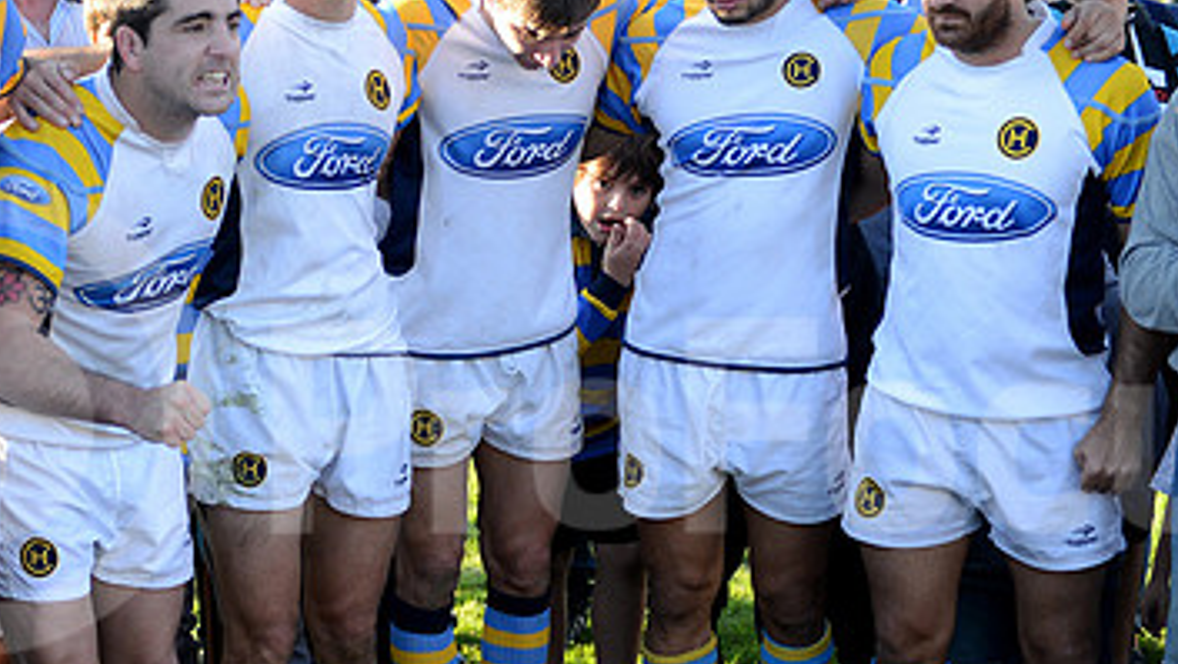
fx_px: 2688
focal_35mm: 86
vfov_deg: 14.1
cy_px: 419
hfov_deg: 24.7
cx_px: 541
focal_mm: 50
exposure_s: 1/500
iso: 320
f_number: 2.8
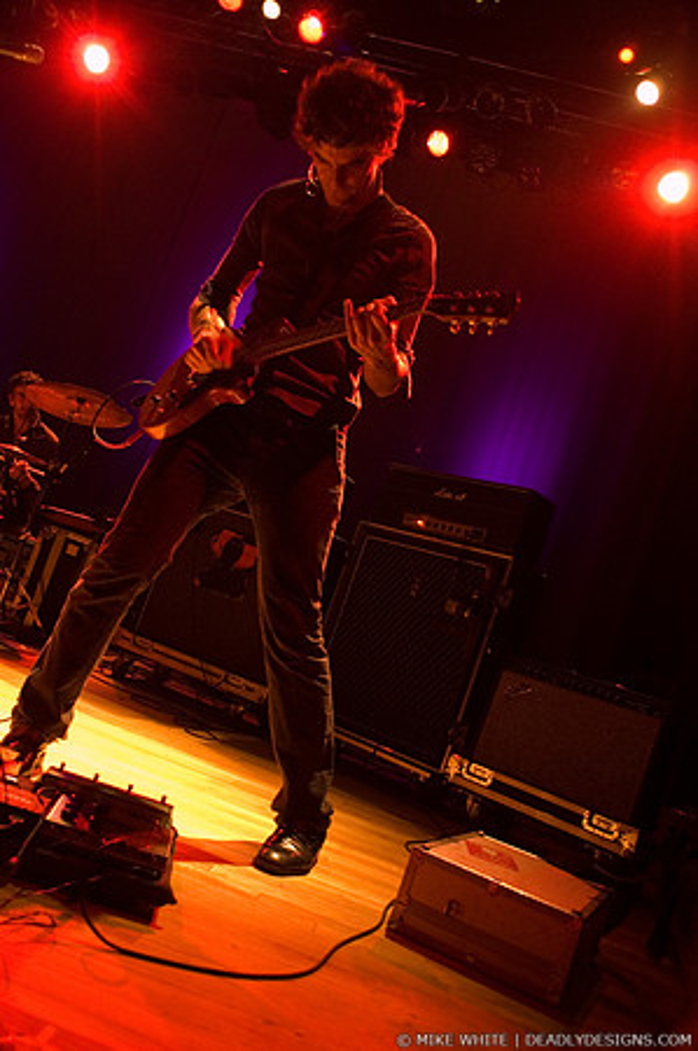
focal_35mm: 30
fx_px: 874
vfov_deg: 62.0
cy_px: 526
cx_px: 349
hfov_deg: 43.5
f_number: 2.8
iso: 1600
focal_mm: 20
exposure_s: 1/50
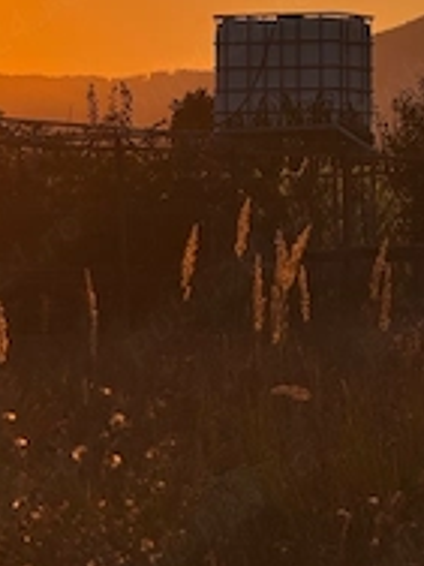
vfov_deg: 7.8
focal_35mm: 255
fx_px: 4165
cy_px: 322
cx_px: 45
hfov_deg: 5.8
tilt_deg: -0.7
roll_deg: +2.5
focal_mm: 15.66
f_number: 2.8
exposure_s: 1/4651
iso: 64
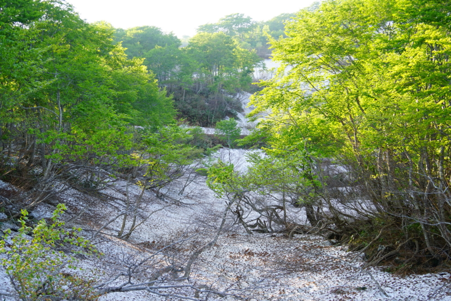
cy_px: 150
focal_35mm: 49
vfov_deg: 27.5
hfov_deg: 40.4
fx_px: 614
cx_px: 226
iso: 100
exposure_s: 1/60
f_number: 5
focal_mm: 33
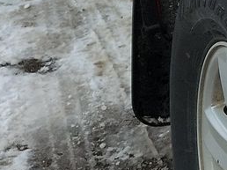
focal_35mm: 149
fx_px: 976
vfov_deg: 9.1
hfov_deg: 10.8
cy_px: -212
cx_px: 584
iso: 50
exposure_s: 1/486
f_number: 1.8
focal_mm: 6.7
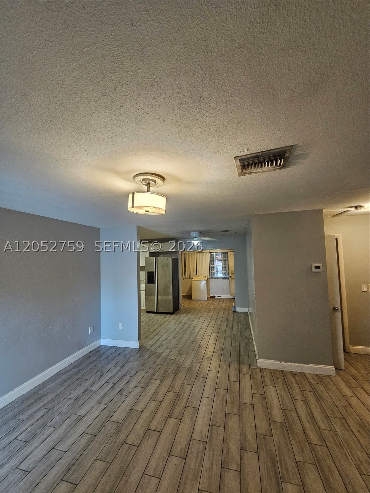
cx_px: 185
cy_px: 246
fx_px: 185
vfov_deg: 106.2
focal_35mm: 13
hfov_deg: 89.9
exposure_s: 1/40
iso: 320
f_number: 2.2
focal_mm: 2.2
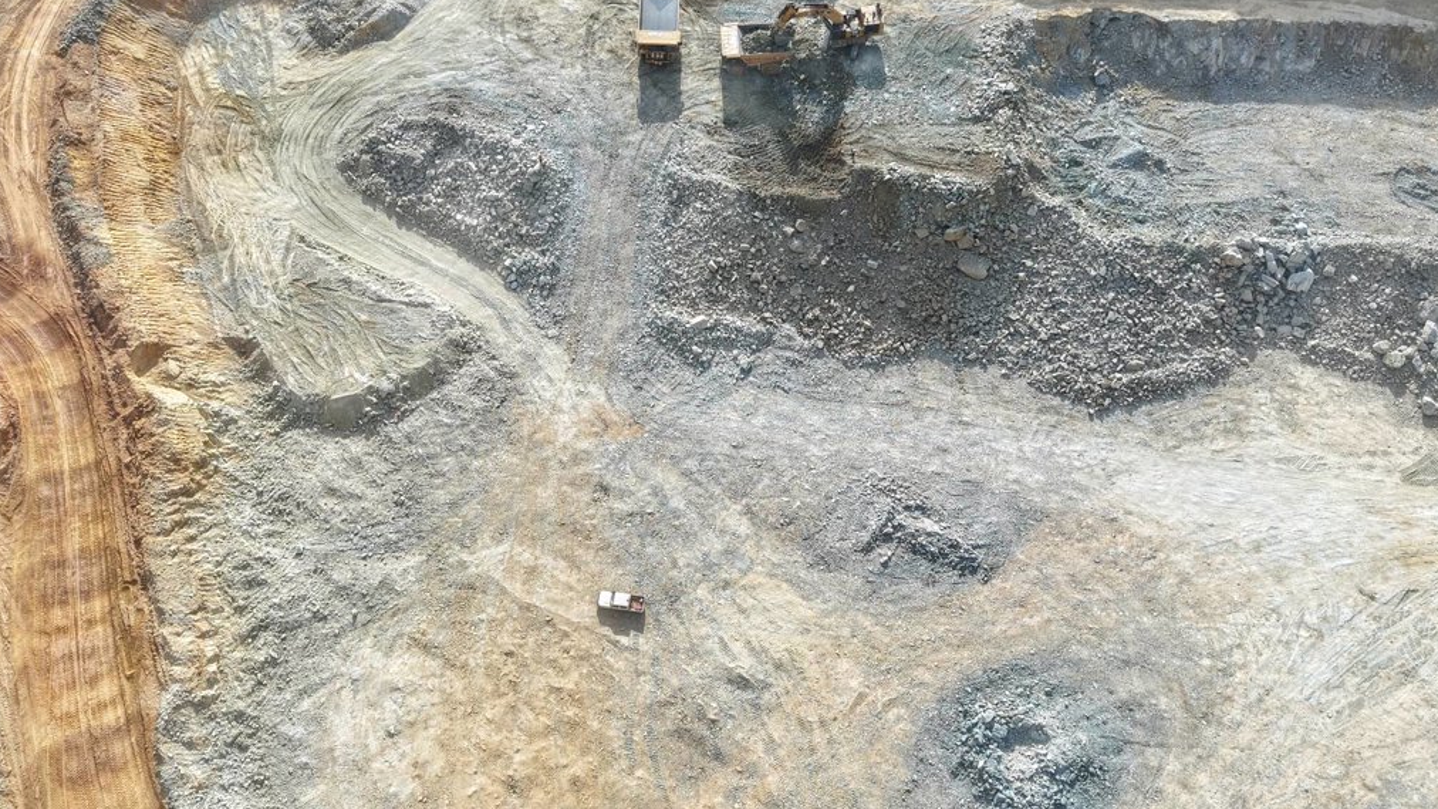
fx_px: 1182
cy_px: 267
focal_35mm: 31
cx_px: 729
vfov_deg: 37.3
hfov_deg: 62.6
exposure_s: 1/2000
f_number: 1.8
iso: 100
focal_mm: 8.67
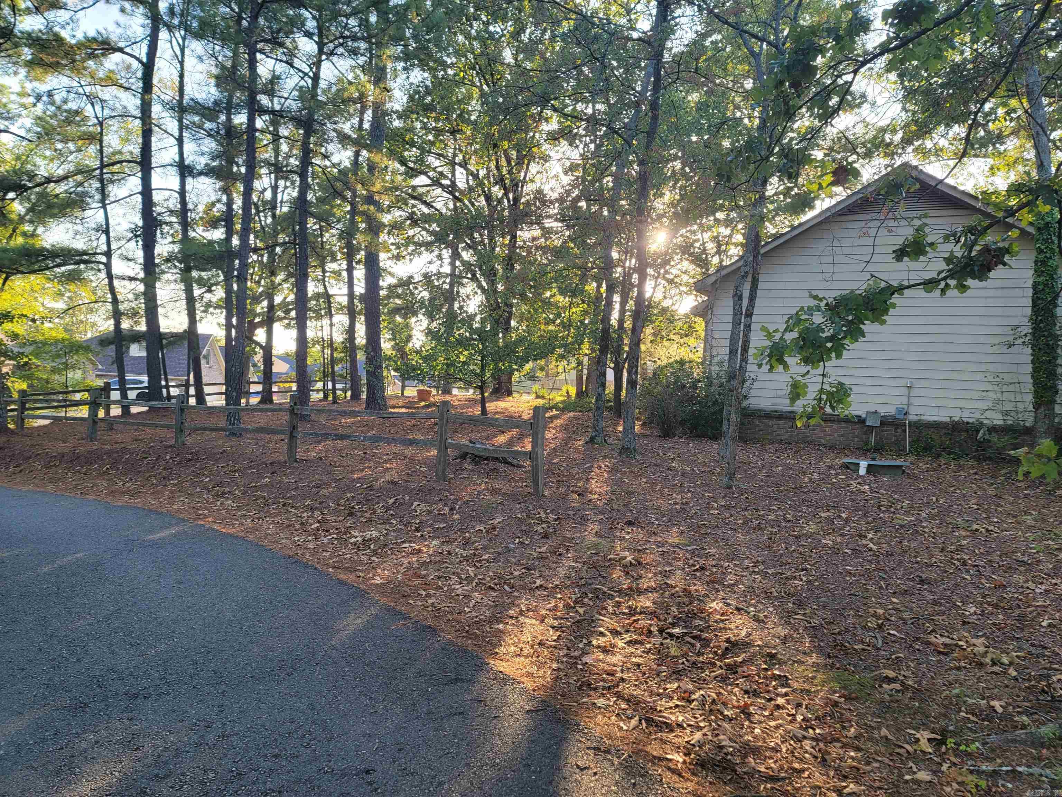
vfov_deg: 54.9
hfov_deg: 69.4
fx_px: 767
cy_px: 398
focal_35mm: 25
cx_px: 531
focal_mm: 7
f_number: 1.8
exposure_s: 1/100
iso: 25
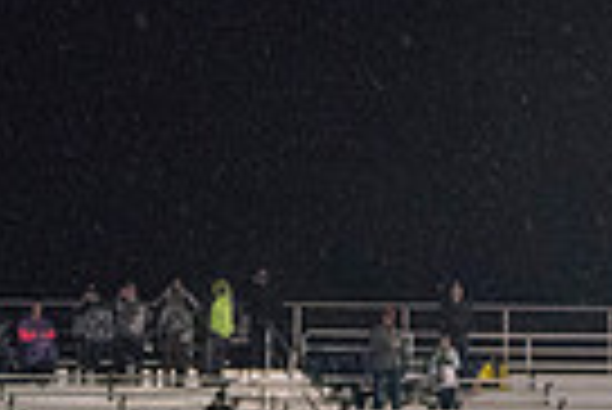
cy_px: 813
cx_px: -392
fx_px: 5071
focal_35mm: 298
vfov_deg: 4.6
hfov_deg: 6.8
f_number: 5.6
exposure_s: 1/320
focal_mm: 70
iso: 5000
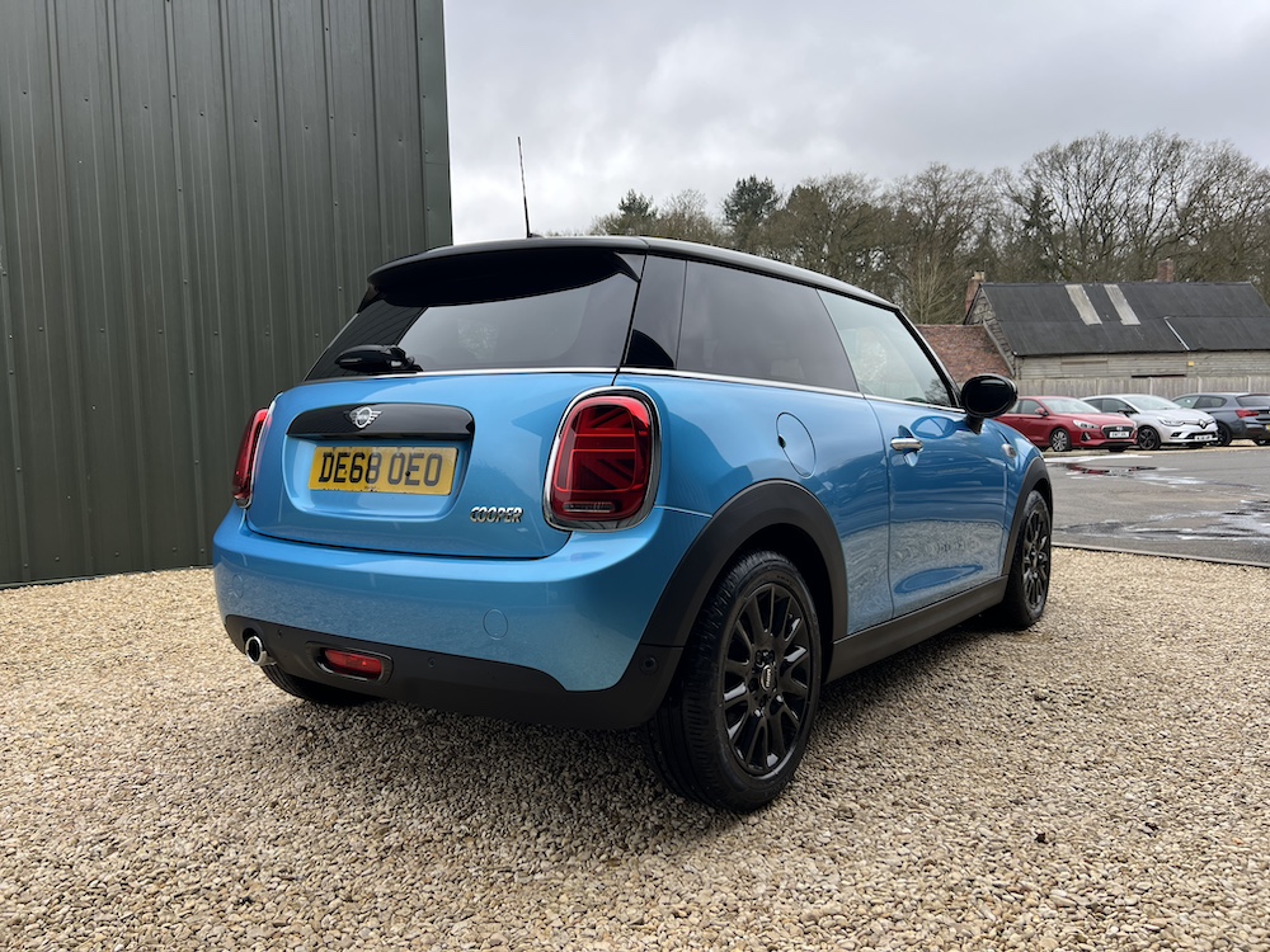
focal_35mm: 26
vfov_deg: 53.1
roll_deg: +1.5
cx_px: 635
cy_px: 476
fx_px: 954
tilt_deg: -4.3
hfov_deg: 67.3
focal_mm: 5.7
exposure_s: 1/427
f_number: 1.5
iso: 50
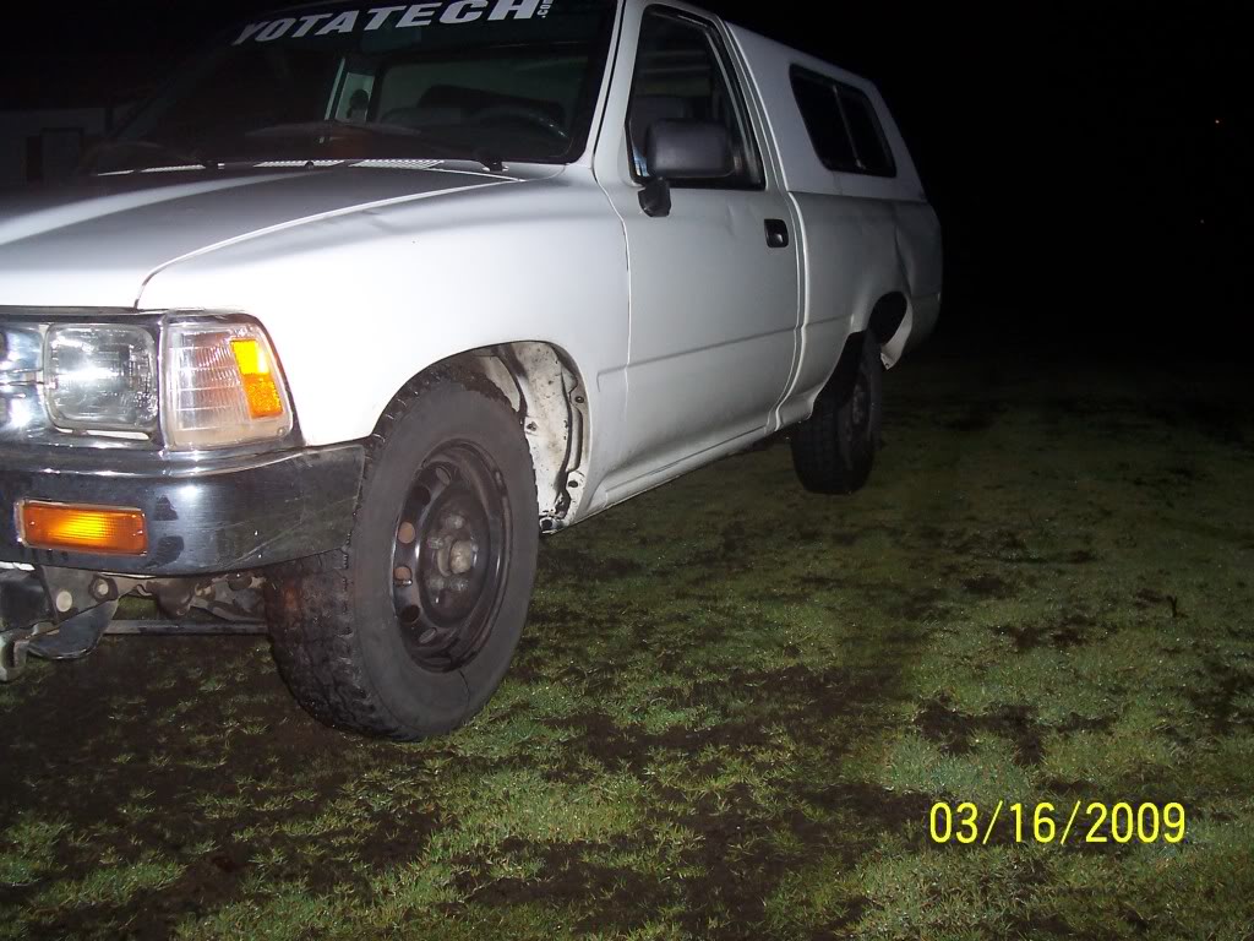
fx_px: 1340
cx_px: 627
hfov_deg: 50.1
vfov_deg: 38.7
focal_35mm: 37
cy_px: 470
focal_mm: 5.6
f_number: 2.8
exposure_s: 1/60
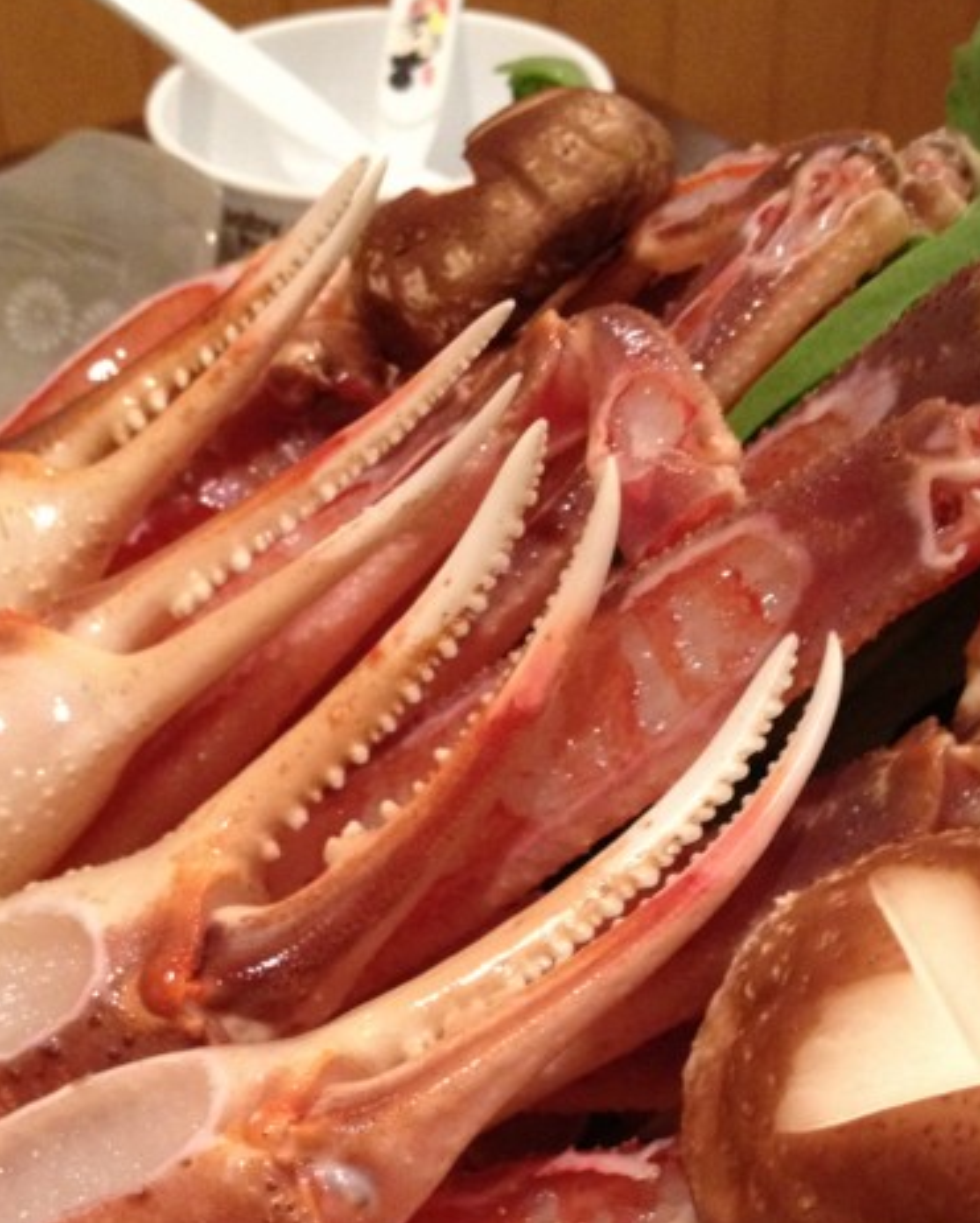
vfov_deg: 31.5
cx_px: 470
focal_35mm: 59
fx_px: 2137
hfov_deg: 25.8
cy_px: 880
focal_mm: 4.28
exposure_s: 1/20
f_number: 2.4
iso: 320
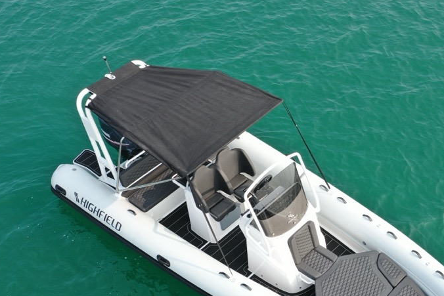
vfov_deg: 25.2
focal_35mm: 53
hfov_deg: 37.0
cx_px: 306
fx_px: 654
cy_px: 231
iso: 100
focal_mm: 10.26
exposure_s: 1/240
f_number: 5
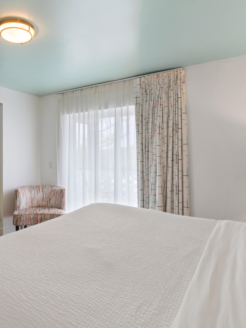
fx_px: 237
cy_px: 163
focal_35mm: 25
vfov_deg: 69.4
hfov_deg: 52.5
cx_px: 62
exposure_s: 1/20
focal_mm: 17
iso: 250
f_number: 8
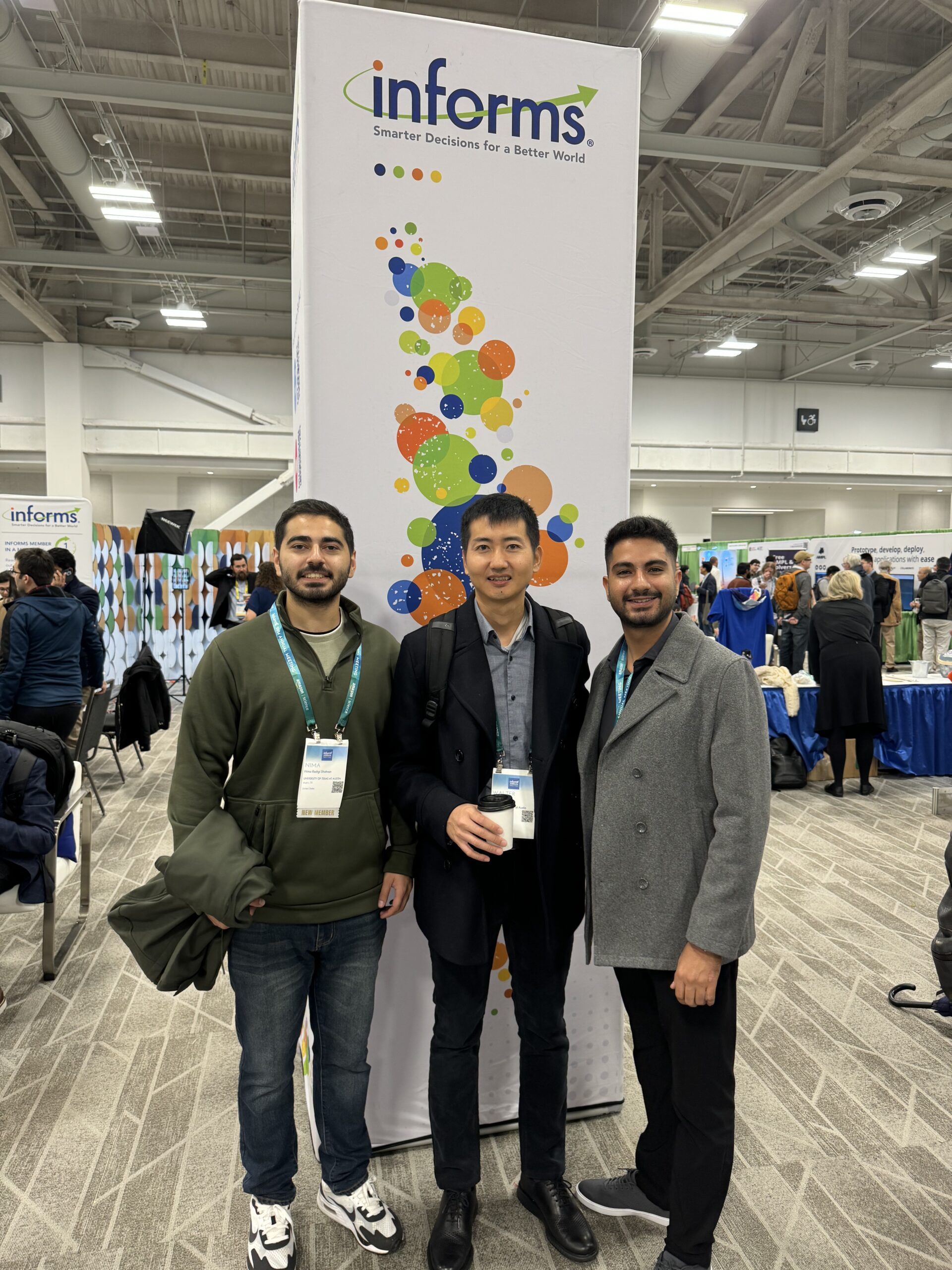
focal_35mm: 24
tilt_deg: -3.8
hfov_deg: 56.8
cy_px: 635
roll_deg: -0.4
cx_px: 476
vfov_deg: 71.6
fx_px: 880
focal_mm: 6.76
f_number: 1.78
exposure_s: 1/60
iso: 125
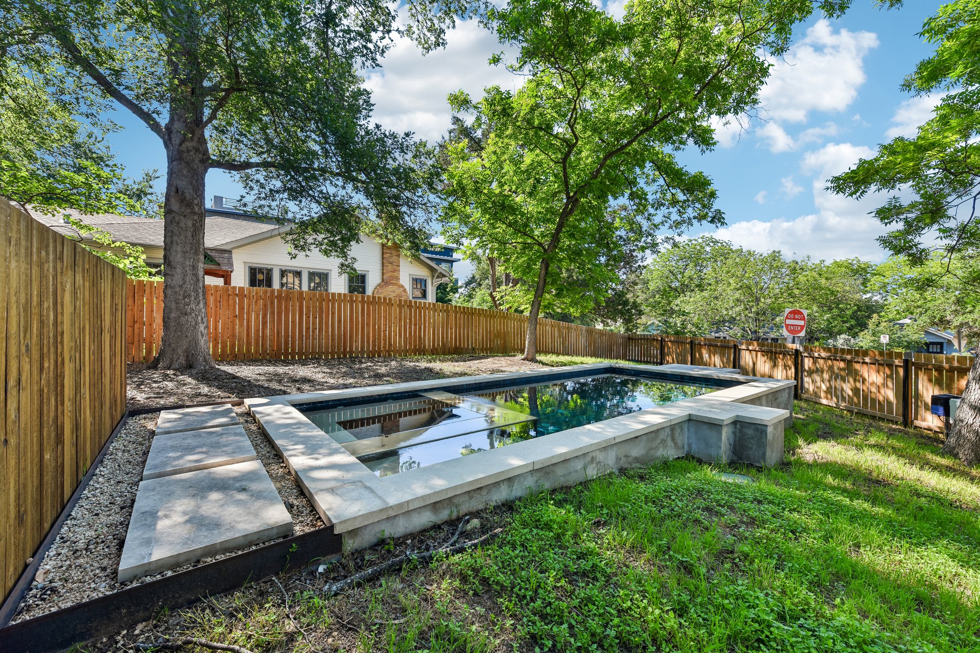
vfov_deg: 81.2
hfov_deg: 104.3
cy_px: 326
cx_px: 490
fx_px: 381
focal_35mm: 14
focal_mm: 14
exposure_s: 1/100
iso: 100
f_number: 8
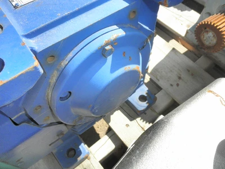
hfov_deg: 63.4
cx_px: 112
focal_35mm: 28
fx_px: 182
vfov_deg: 49.7
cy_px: 84
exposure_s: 1/500
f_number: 3
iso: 64
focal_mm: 5
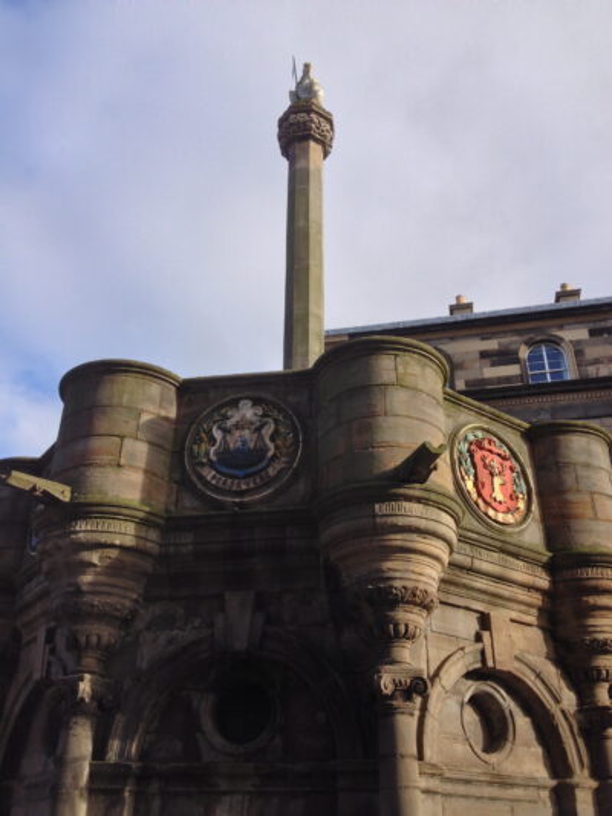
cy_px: 408
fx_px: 825
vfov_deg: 52.6
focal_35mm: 35
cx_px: 306
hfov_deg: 40.7
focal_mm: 4.28
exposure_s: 1/593
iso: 50
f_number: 2.4
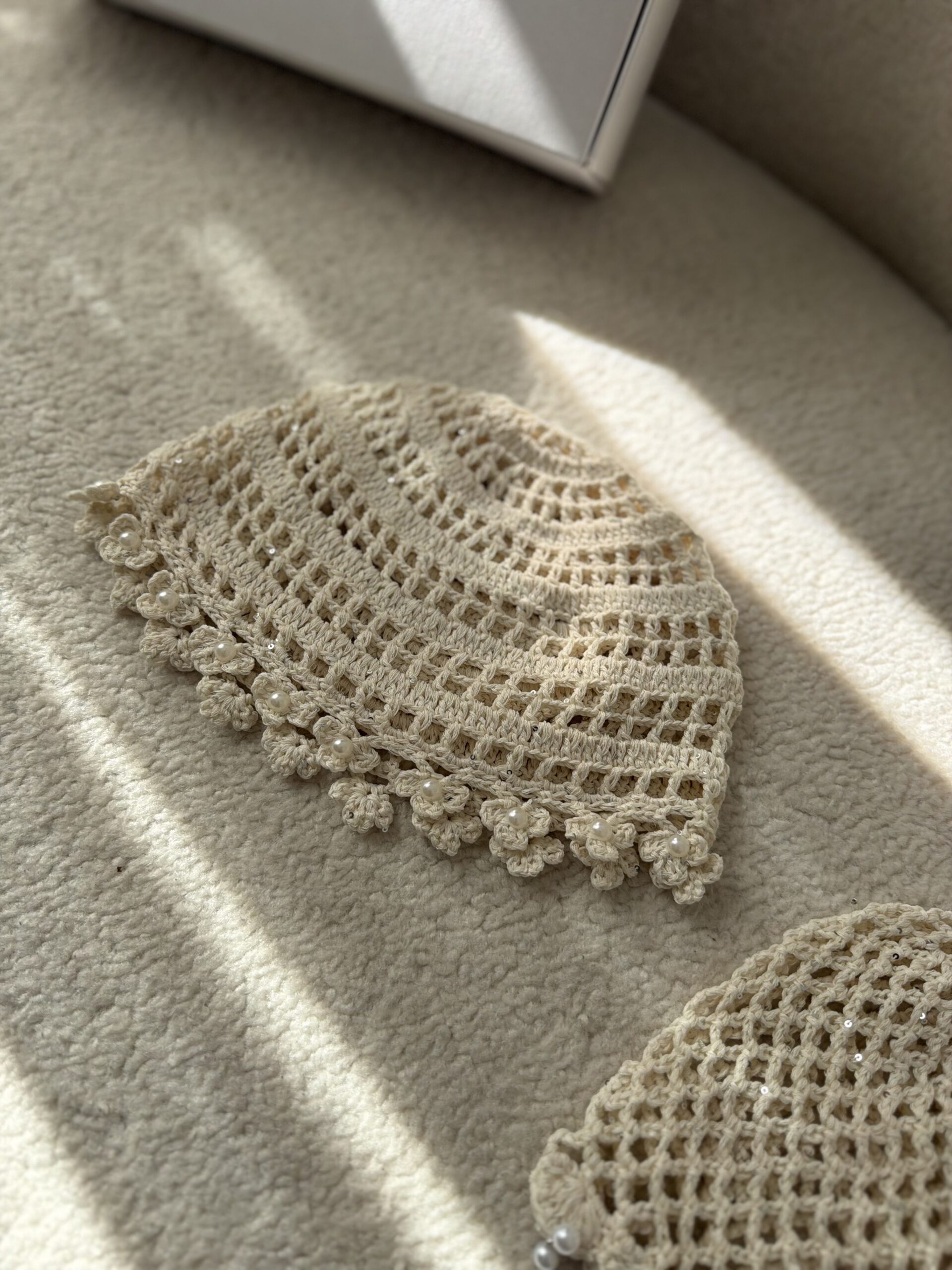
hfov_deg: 56.8
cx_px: 476
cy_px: 635
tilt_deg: -63.8
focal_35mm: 24
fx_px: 880
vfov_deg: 71.6
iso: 100
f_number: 1.78
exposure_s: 1/1949
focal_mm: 6.76
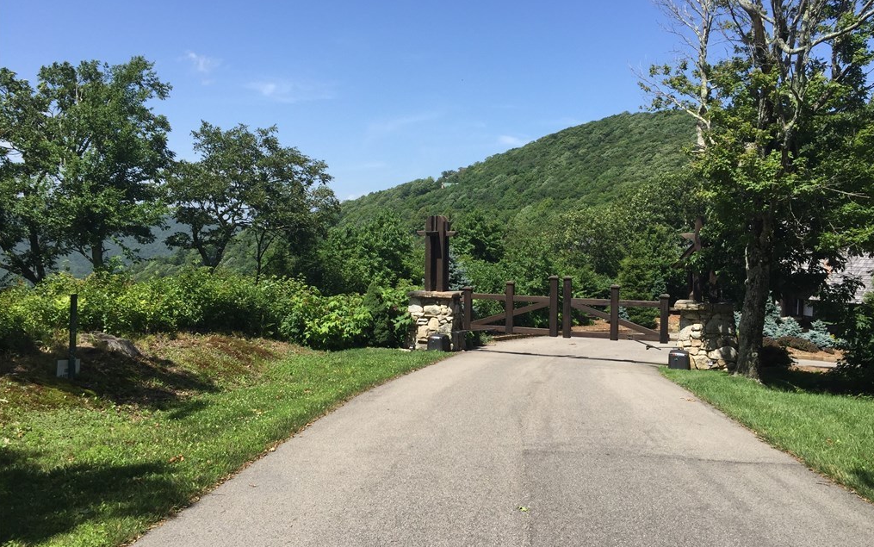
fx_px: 739
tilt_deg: -1.0
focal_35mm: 31
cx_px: 438
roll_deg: -1.3
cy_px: 258
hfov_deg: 61.2
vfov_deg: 40.6
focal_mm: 4.15
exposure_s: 1/1364
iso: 32
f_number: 2.2
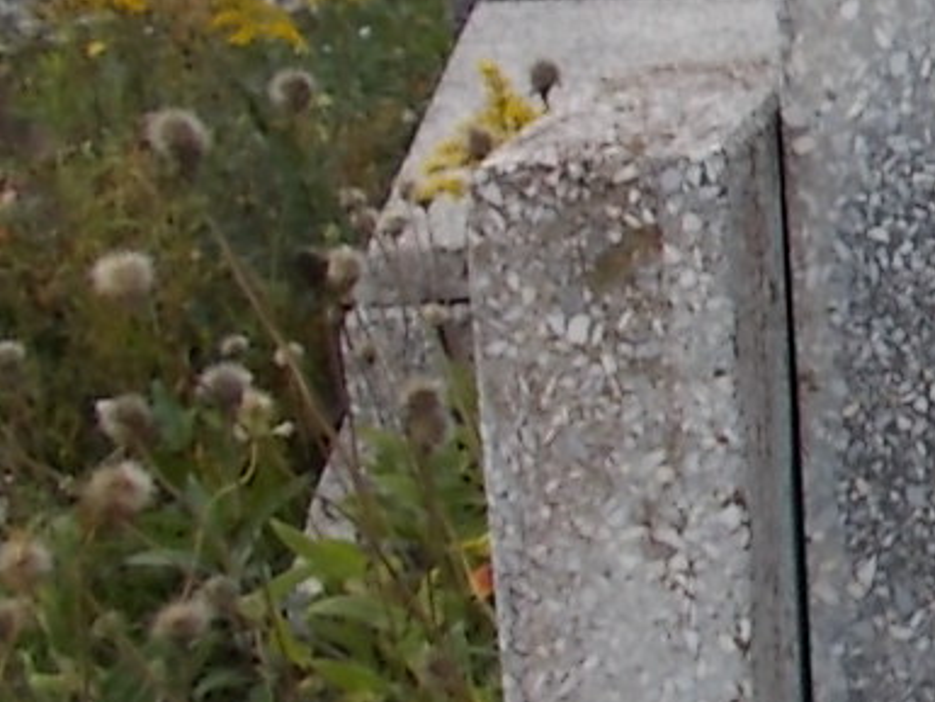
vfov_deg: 13.6
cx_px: 1902
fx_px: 2918
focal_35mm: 108
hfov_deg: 14.8
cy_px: 78
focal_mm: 4.6
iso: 80
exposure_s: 1/100
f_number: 8
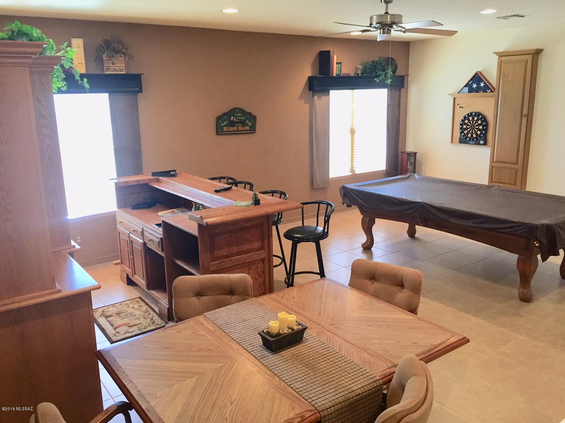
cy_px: 212
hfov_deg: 61.7
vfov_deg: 48.2
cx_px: 282
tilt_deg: -12.2
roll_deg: +0.5
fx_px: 473
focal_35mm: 29
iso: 125
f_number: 2.2
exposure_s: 1/30
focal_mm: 4.15
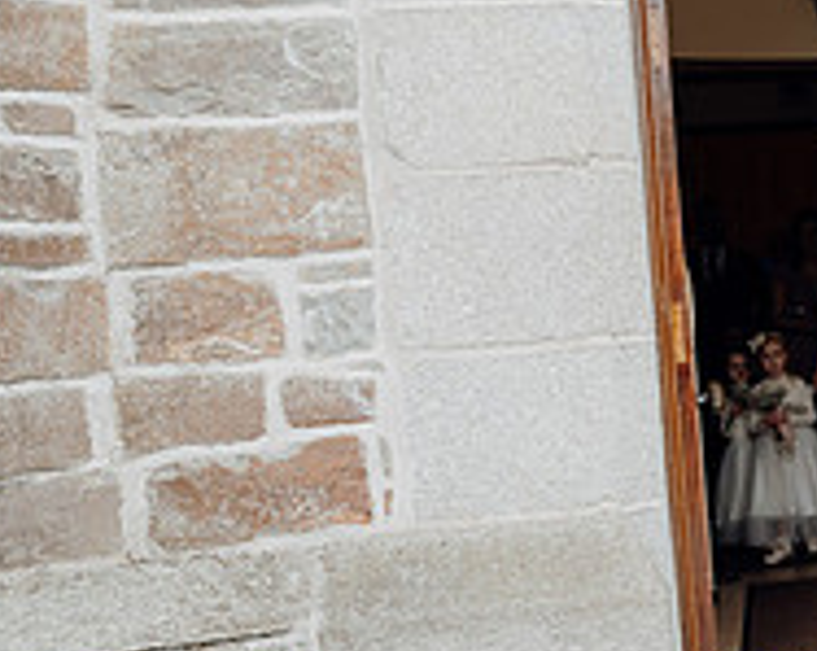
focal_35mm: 70
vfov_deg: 21.8
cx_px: 1206
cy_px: 334
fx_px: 1690
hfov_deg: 22.6
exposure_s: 1/400
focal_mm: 24
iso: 125
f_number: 2.8
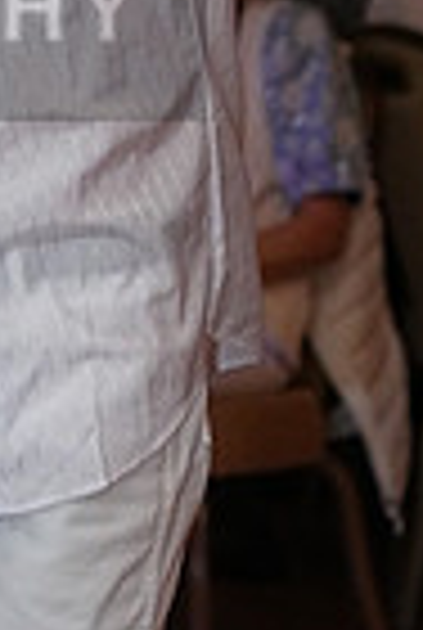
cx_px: -412
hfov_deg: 4.5
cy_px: -27
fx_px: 5366
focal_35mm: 306
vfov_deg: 6.7
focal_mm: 74
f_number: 4
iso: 5000
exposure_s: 1/200
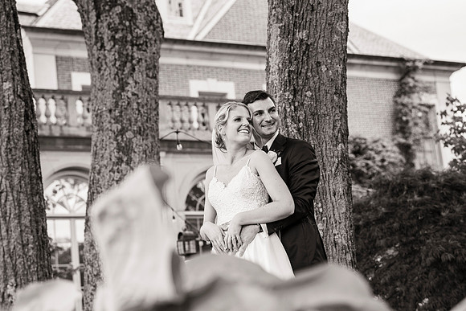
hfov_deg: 23.6
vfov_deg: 15.9
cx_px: 233
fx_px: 1113
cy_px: 156
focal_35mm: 86
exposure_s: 1/500
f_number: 4.5
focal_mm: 86
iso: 1000
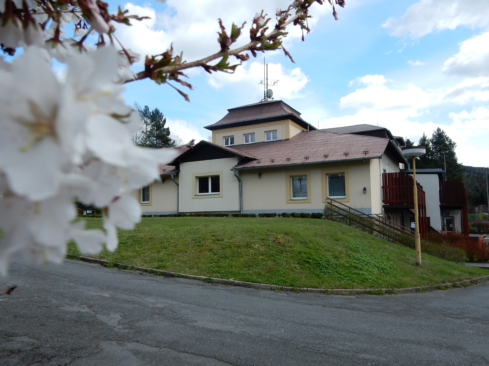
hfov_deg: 69.4
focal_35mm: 25
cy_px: 183
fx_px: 353
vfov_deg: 54.9
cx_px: 244
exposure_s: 1/800
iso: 125
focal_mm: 4.5
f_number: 3.7
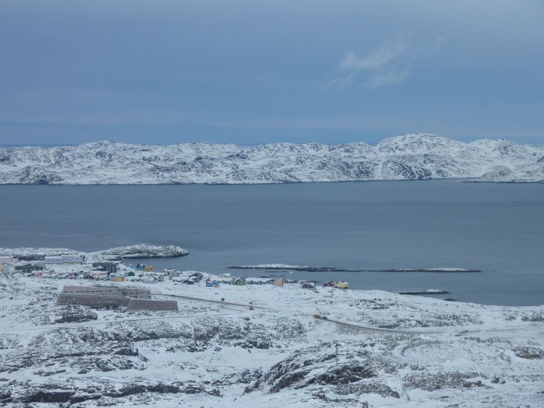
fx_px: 1870
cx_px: 272
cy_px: 204
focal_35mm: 119
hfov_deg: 16.6
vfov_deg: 12.5
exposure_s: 1/500
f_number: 5.6
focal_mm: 19.5
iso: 80
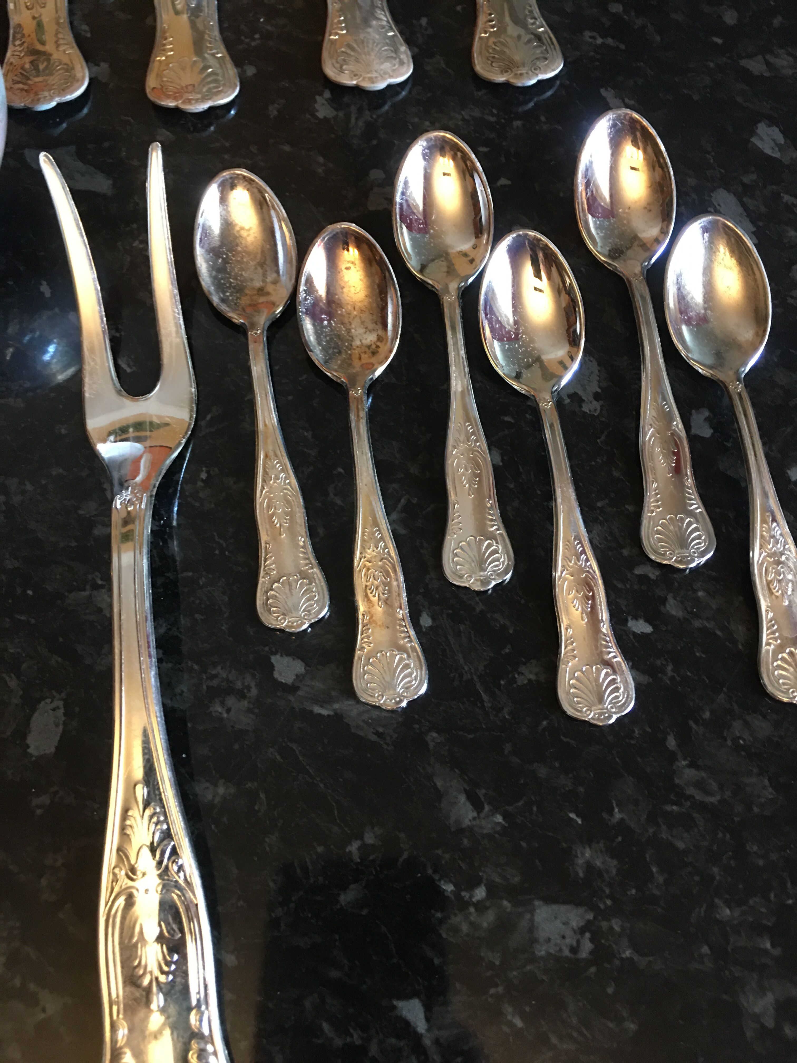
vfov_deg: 61.7
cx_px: 398
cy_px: 532
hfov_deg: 48.2
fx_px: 890
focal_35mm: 29
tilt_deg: -69.2
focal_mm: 4.15
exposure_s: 1/10
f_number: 2.2
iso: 80
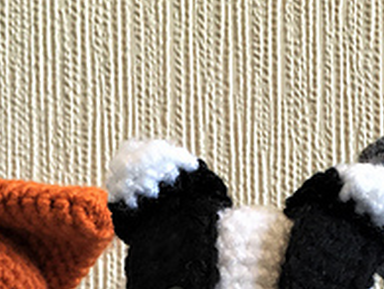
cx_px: 224
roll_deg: +0.2
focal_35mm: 95
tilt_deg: -0.7
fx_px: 1056
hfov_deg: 20.6
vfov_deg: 14.8
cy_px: 399
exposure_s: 1/33
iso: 125
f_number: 2.2
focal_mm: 4.15
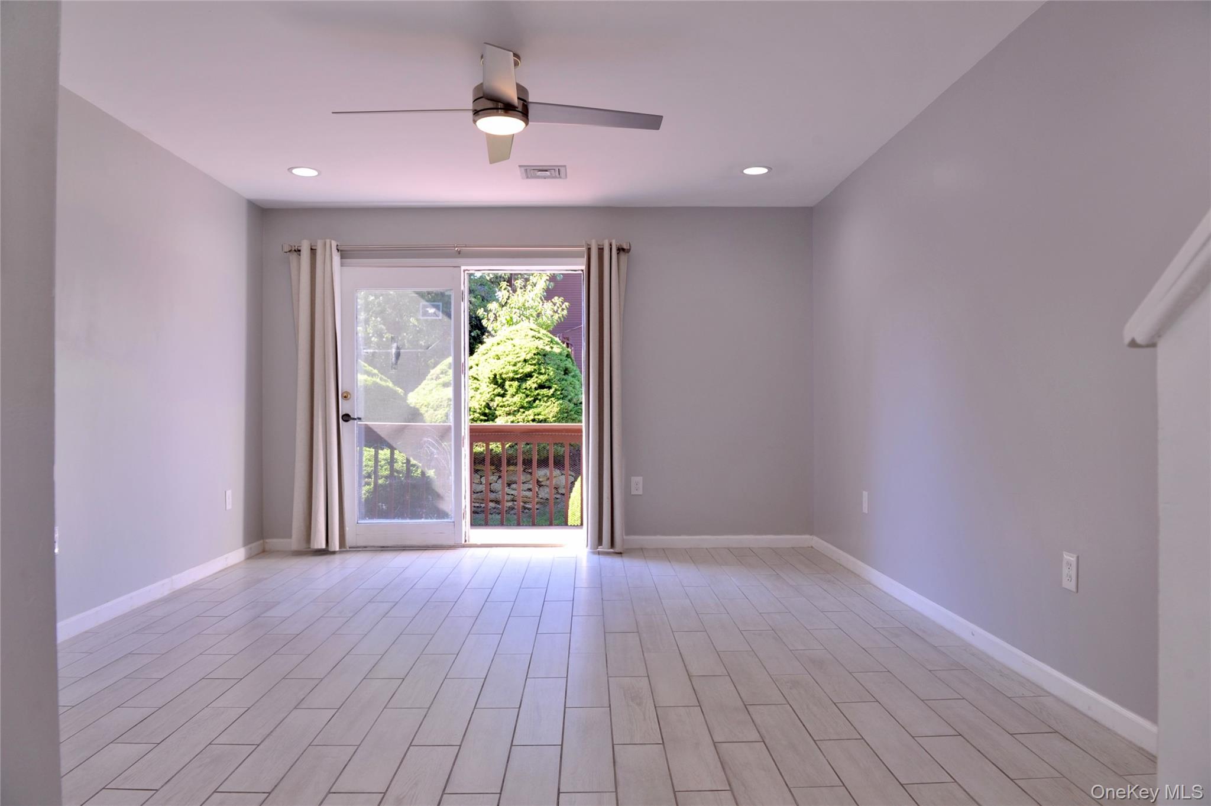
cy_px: 403
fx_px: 807
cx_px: 606
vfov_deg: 53.1
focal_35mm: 24
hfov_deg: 73.8
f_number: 5.6
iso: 800
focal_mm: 24
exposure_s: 1/125
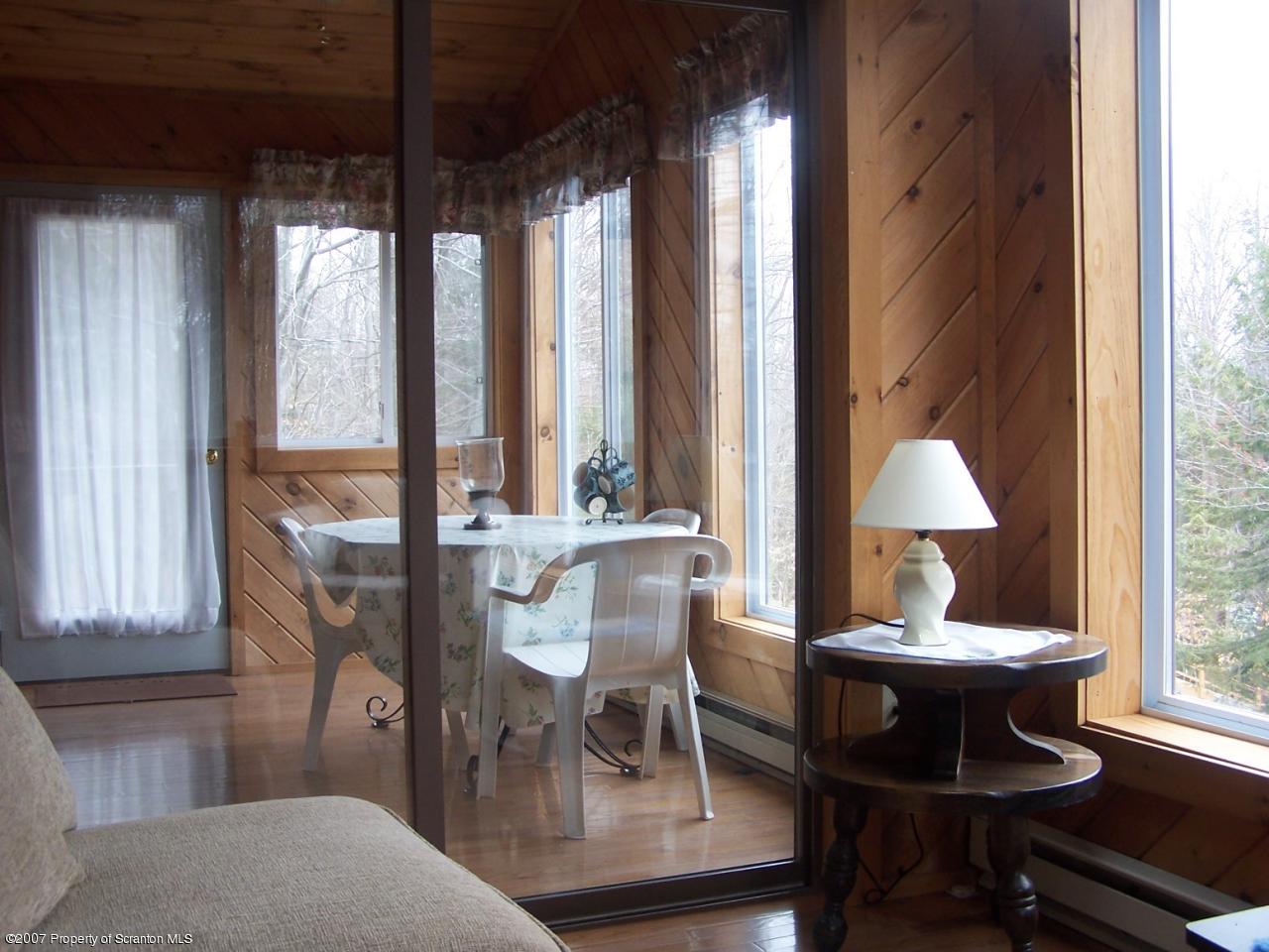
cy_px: 476
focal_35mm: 38
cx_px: 634
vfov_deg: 37.7
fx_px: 1393
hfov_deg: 49.0
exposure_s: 1/60
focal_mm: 6.3
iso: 80
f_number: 2.8
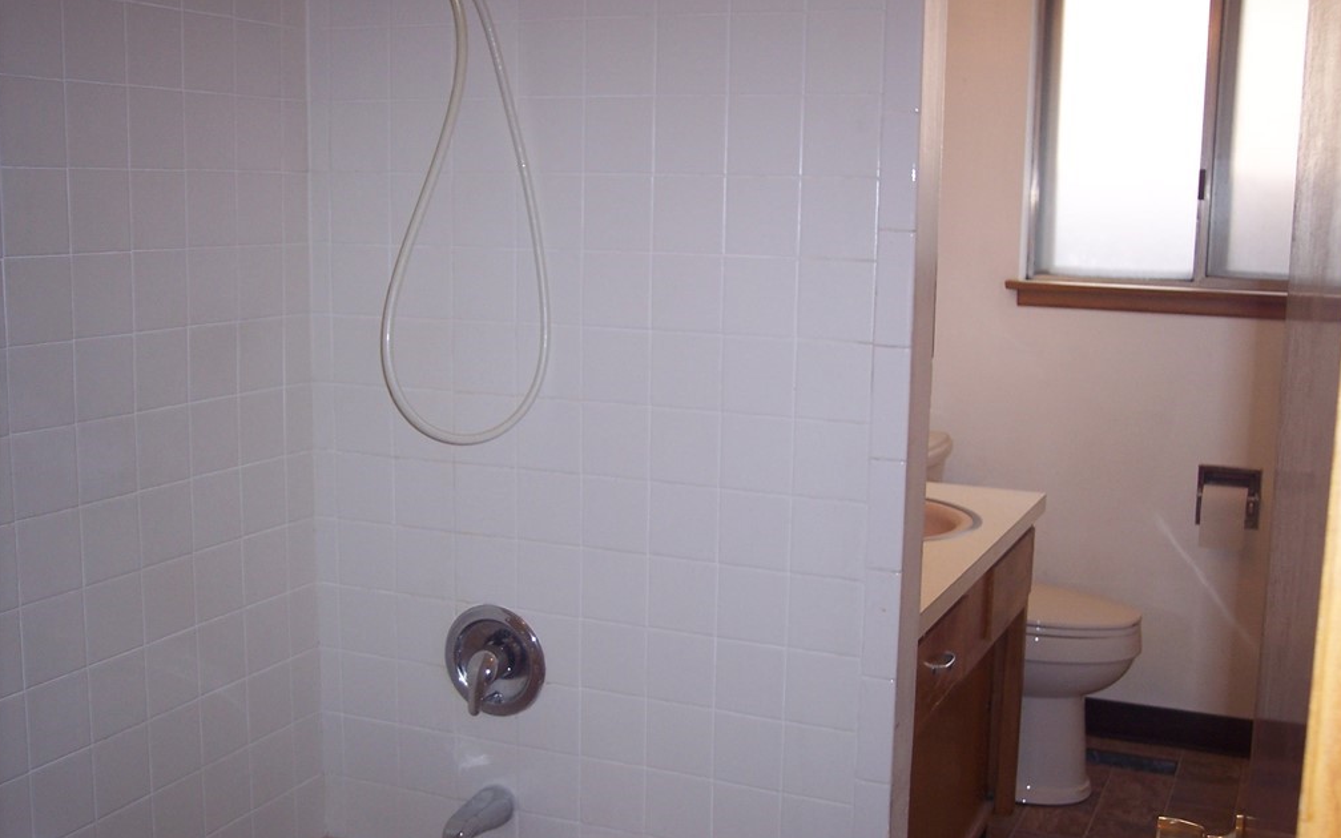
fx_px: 1535
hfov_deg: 47.2
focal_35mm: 42
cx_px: 674
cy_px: 467
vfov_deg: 30.5
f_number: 2.8
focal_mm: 8
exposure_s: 1/60
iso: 100
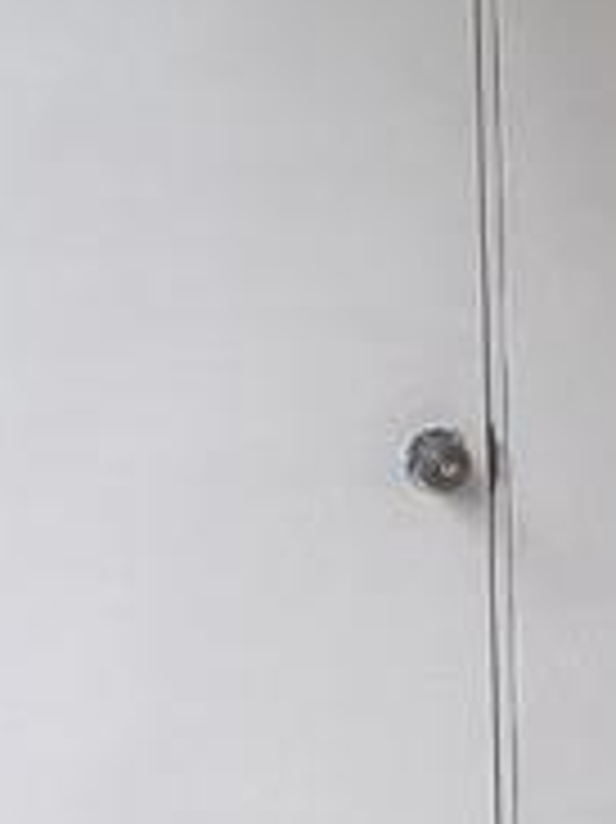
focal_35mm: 142
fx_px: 3373
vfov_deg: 13.9
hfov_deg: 10.3
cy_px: 252
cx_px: 625
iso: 52
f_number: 1.85
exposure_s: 1/55.2
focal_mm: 6.81
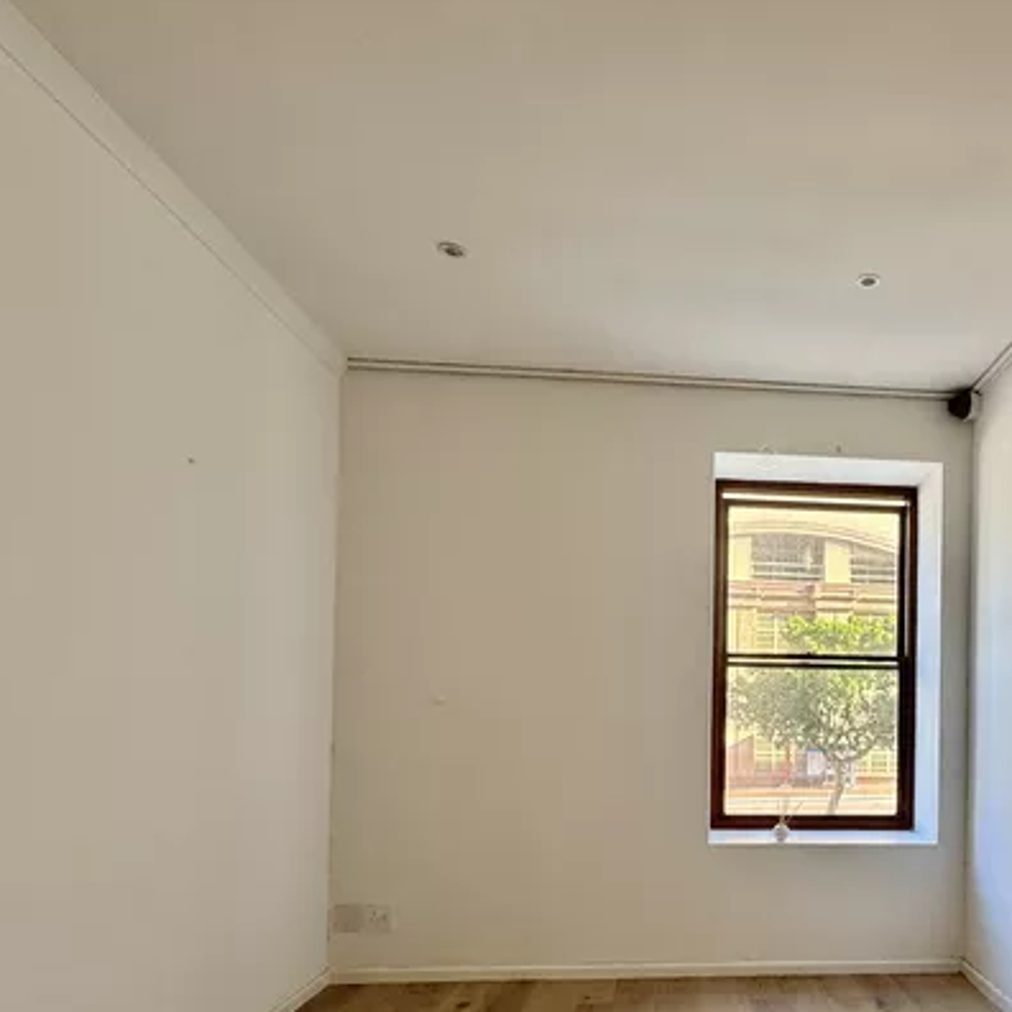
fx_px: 827
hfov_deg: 59.4
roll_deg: -0.8
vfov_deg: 60.8
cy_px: 708
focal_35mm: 25
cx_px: 767
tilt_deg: -0.1
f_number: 2.2
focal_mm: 2.22
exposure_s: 1/99
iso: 64
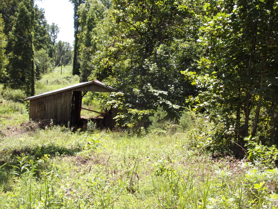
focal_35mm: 46
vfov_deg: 31.5
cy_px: 104
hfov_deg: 41.2
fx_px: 369
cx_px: 139
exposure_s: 1/240
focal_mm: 8.3
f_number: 4.1
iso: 80
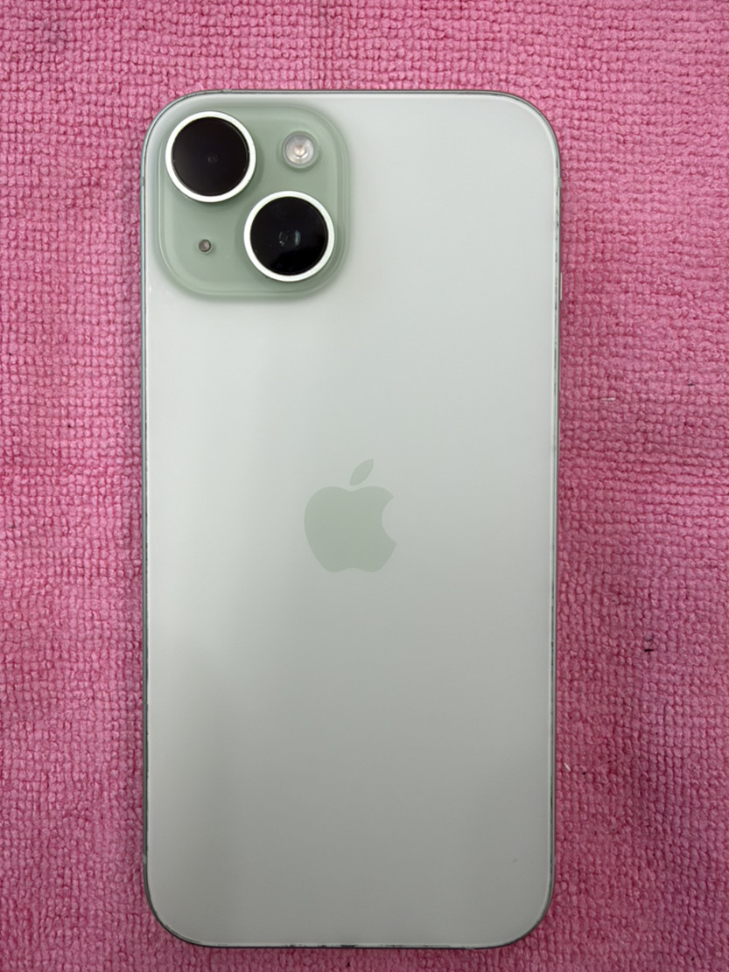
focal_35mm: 27
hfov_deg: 51.3
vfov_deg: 65.3
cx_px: 345
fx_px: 758
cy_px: 487
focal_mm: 2.22
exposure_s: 1/120
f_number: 2.2
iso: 80
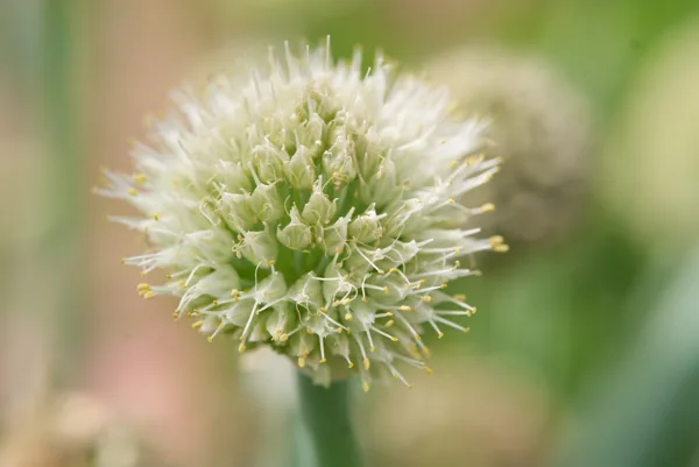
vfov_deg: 16.1
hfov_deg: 23.9
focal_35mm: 85
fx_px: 1652
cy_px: 234
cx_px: 350
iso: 200
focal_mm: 85
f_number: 5.6
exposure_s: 1/80
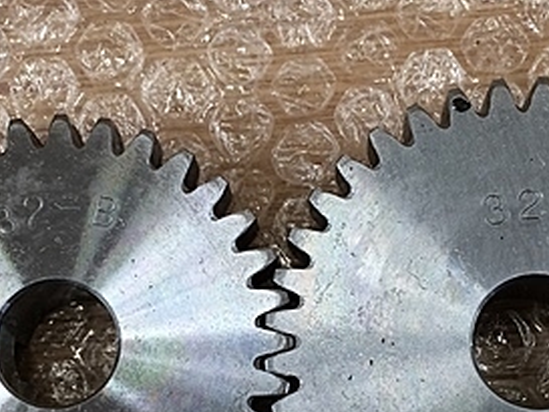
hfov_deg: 28.5
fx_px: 1079
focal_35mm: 68
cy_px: 342
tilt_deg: -83.6
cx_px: 306
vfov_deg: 21.3
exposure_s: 1/30
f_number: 2.2
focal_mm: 4.15
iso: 40
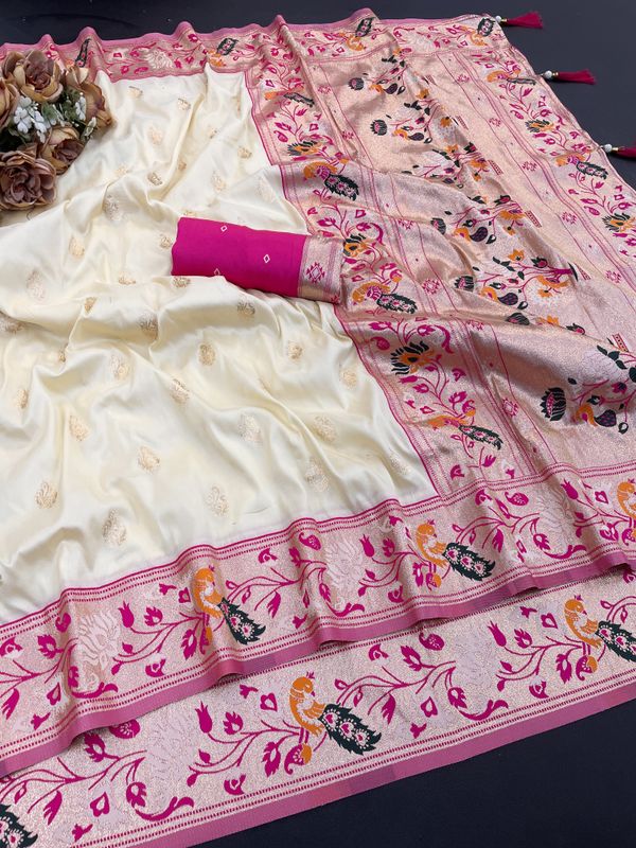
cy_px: 424
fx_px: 637
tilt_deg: -57.1
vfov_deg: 67.3
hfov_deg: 53.1
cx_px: 318
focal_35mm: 26
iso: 50
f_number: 1.6
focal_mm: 4.2
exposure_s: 1/100
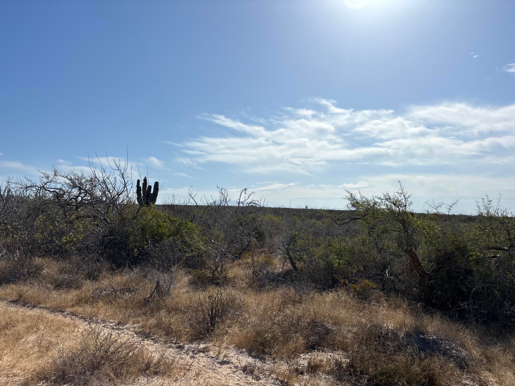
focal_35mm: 26
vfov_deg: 53.1
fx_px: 387
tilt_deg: +3.5
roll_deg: -0.3
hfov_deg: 67.3
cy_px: 193
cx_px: 258
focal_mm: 5.96
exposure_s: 1/12195
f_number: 1.6
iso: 50
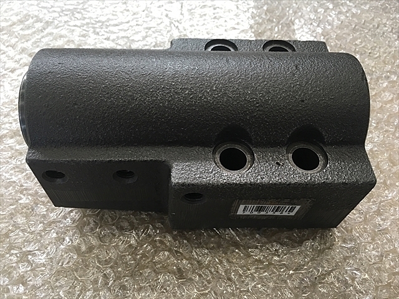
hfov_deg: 61.7
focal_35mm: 29
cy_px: 150
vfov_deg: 48.2
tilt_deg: -55.9
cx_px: 200
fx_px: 334
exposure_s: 1/30
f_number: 2.2
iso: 25
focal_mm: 4.15
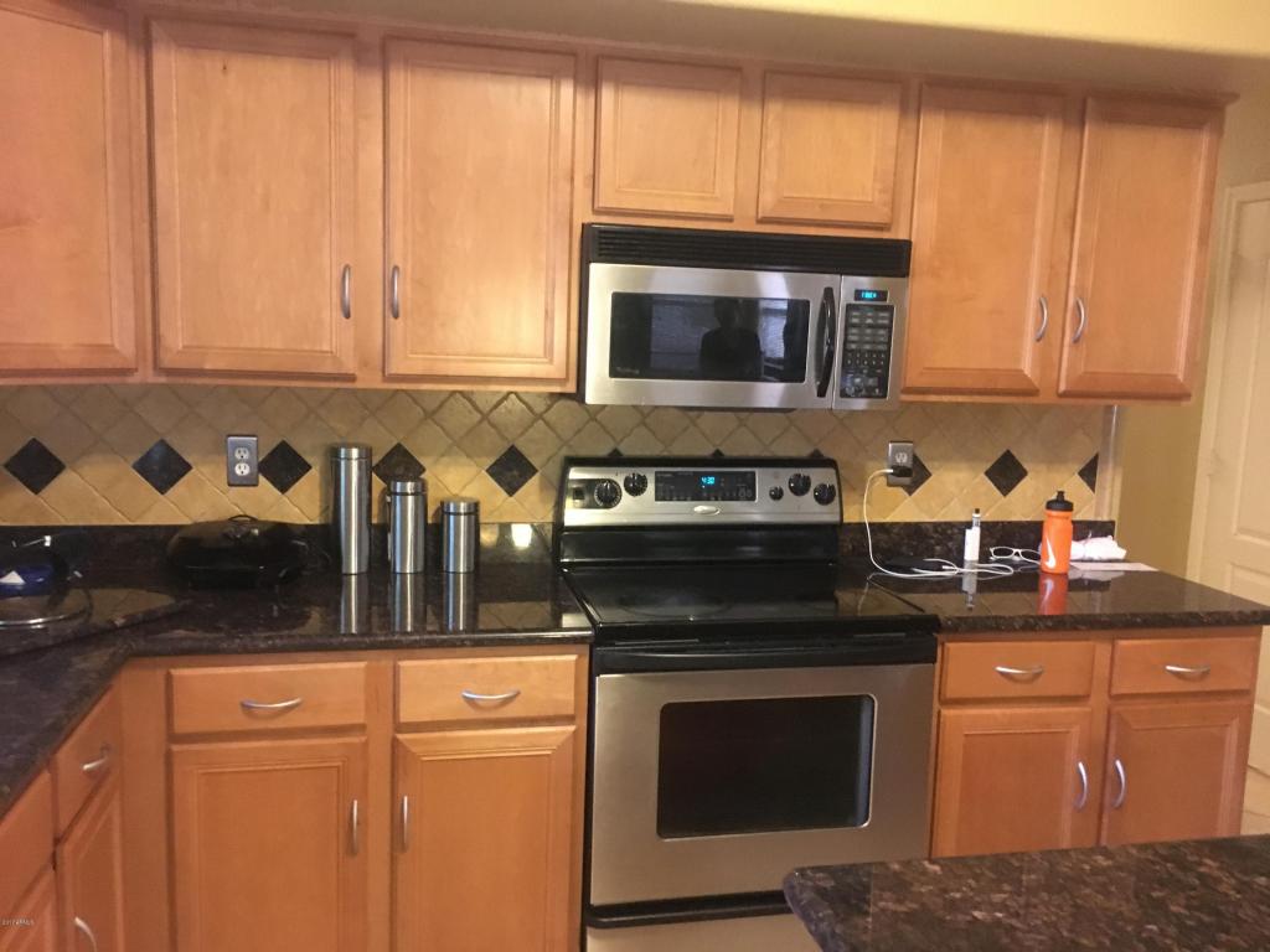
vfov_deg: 48.2
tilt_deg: -8.6
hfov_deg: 61.7
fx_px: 1064
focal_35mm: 29
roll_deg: -2.4
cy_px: 476
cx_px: 635
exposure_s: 1/15
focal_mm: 4.15
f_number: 2.2
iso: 320
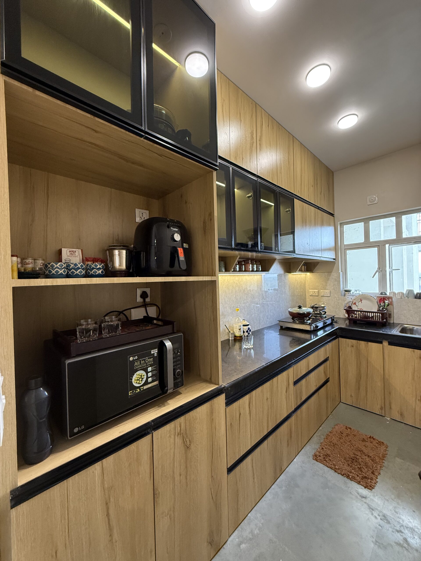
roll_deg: +1.1
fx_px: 227
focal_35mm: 14
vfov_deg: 102.1
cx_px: 210
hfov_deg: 85.7
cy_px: 280
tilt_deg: -0.1
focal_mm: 2.22
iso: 400
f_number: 2.2
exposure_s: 1/100
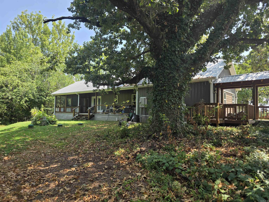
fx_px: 179
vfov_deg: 58.9
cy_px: 101
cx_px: 134
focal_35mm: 23
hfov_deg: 73.9
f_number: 1.7
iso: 80
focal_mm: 6.3
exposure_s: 1/1920
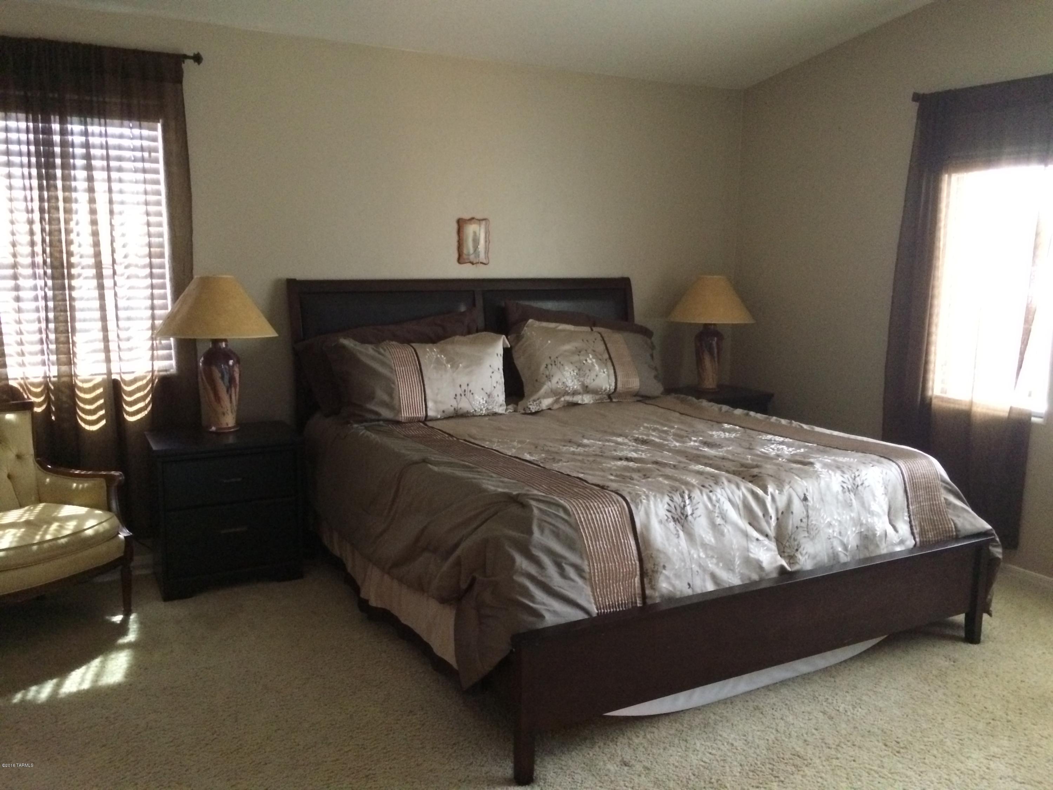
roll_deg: +0.5
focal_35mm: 29
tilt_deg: -8.6
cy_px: 395
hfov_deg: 61.7
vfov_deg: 48.2
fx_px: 882
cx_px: 526
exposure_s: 1/15
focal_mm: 4.15
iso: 640
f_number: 2.2
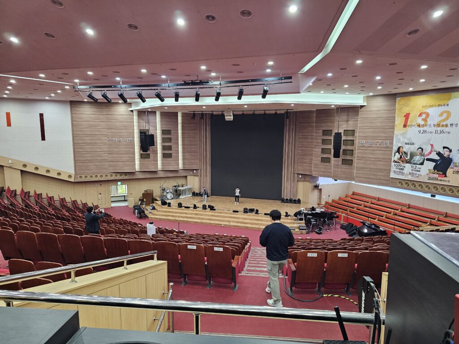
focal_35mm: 23
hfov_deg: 73.9
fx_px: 305
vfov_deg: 58.9
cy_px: 172
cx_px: 230
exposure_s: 1/120
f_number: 1.7
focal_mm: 6.3
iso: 500
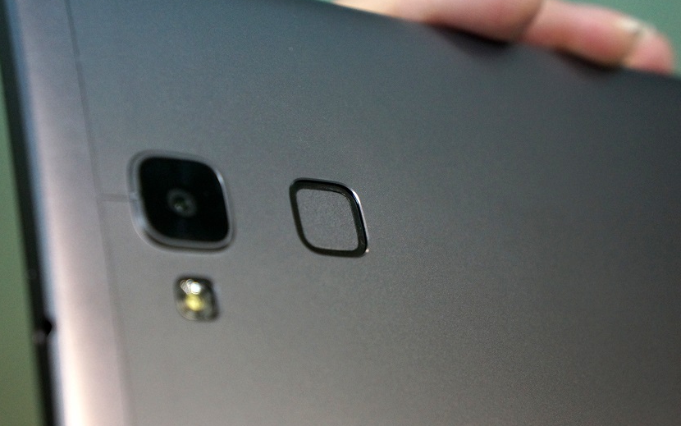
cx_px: 343
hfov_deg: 30.2
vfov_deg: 19.1
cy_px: 218
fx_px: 1262
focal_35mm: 68
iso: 2000
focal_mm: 44
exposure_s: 1/160
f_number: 4.5
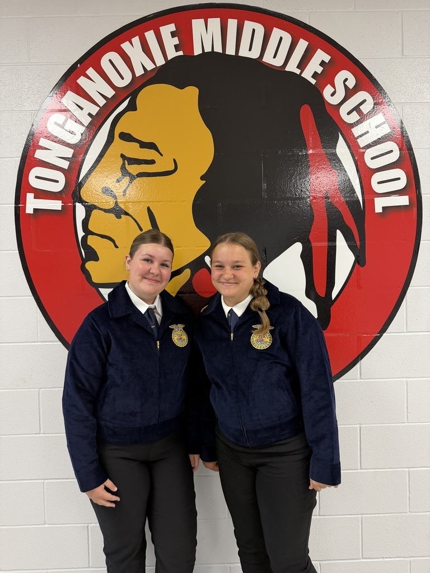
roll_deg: +1.0
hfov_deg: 56.8
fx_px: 398
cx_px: 215
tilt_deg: -1.4
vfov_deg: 71.6
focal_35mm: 24
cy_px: 286
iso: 200
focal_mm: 6.76
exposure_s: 1/60
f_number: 1.78
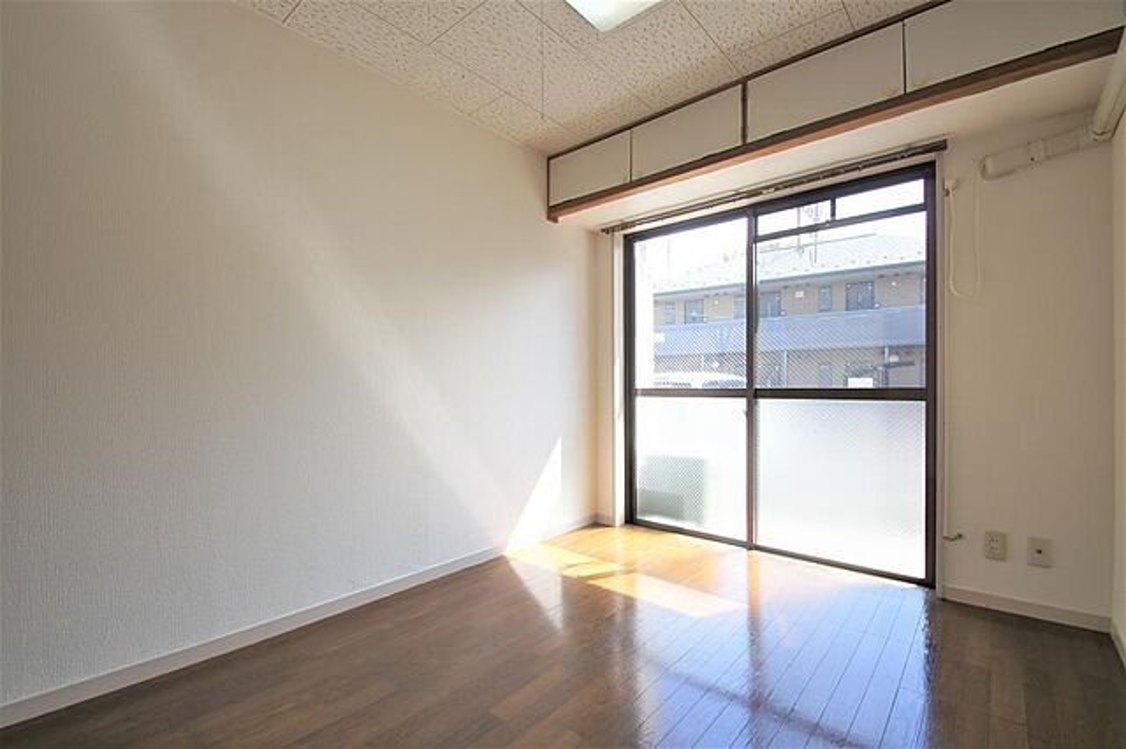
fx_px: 469
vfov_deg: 77.3
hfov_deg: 100.4
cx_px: 563
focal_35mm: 15
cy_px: 374
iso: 100
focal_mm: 10
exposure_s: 1/80
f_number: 5.6
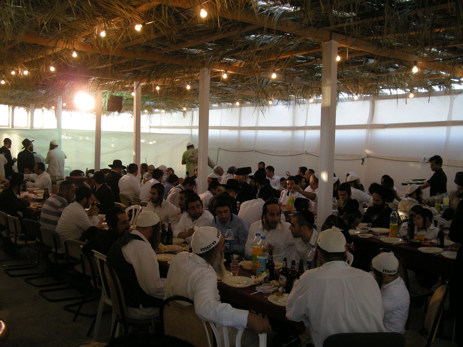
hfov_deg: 50.1
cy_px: 174
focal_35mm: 37
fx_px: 495
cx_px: 232
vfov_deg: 38.7
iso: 153
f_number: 2.8
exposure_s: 1/62.3
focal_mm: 7.9
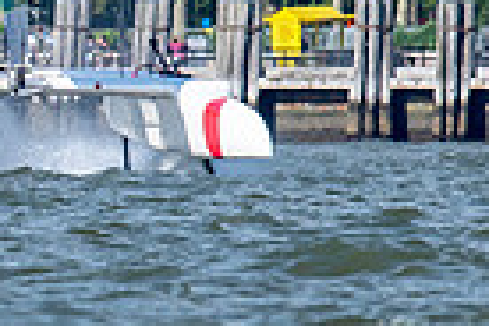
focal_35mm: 2778
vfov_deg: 0.5
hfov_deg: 0.7
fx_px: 37732
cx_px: -206
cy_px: 46
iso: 640
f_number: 5
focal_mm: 300
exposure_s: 1/2500
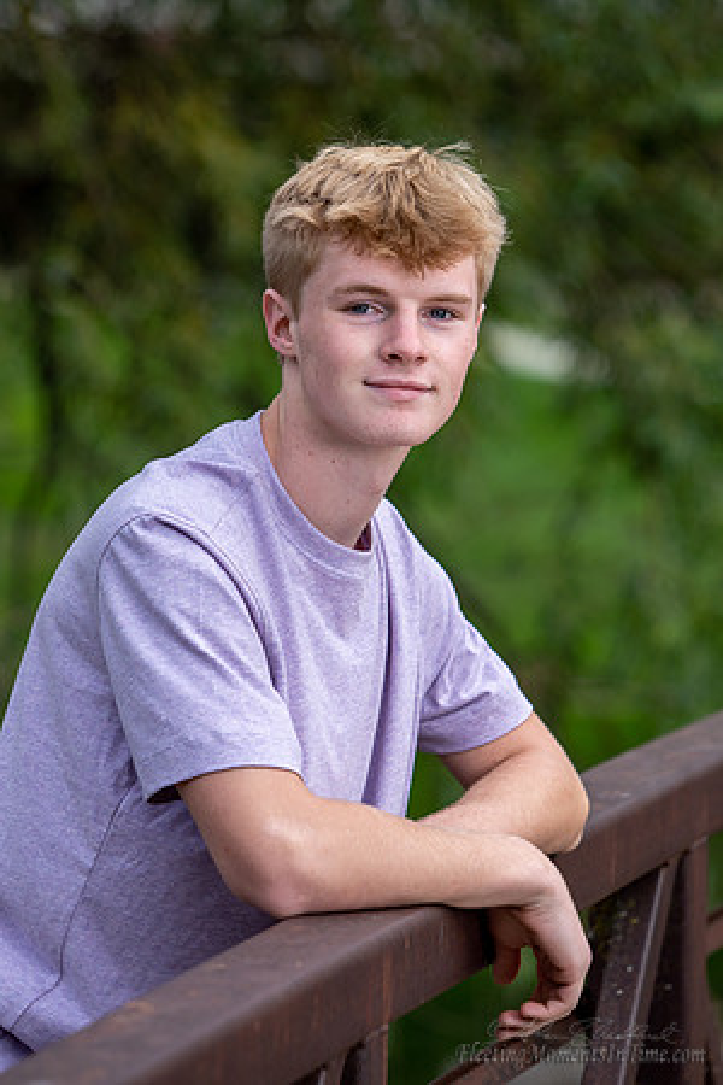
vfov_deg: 12.8
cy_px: 542
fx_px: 4820
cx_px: 362
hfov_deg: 8.6
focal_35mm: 160
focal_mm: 160
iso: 100
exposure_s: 1/250
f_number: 4
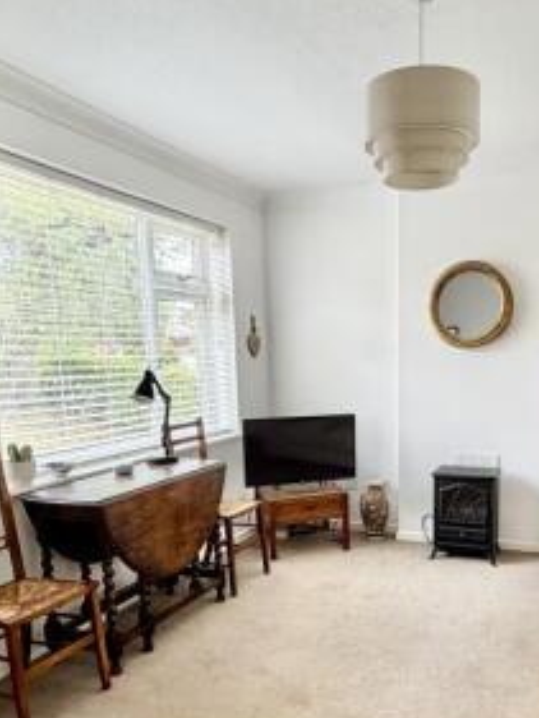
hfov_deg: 47.3
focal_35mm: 29
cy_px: 448
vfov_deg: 60.8
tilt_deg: -9.9
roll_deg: +0.5
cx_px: 367
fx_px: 602
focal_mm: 2.22
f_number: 2.2
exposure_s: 1/121
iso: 160
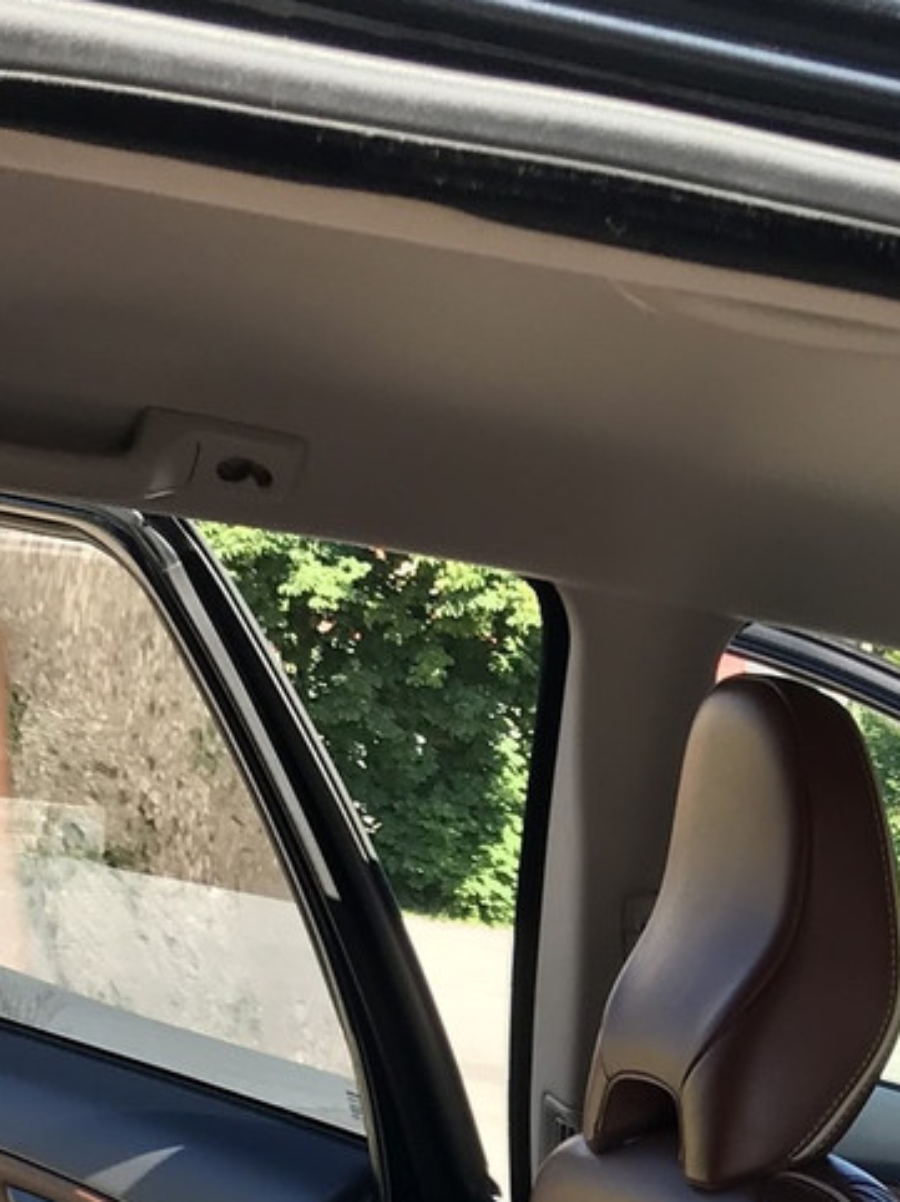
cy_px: 1618
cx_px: 902
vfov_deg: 19.3
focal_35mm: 93
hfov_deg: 15.6
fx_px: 3227
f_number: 1.8
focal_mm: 3.99
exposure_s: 1/335
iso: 20
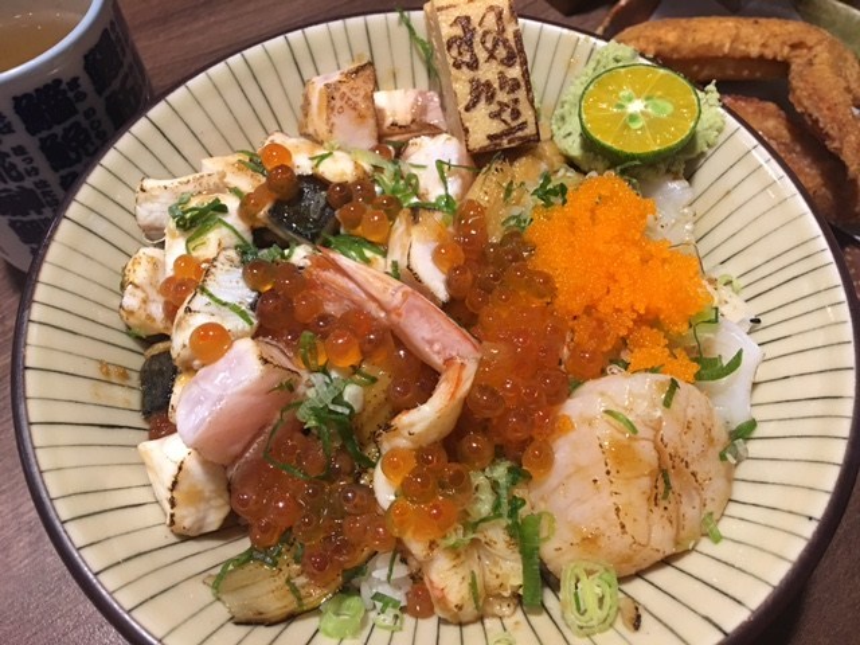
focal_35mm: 29
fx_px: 720
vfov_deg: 48.2
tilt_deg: -60.3
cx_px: 430
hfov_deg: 61.7
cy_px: 322
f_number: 2.2
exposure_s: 1/10
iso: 100
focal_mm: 4.15
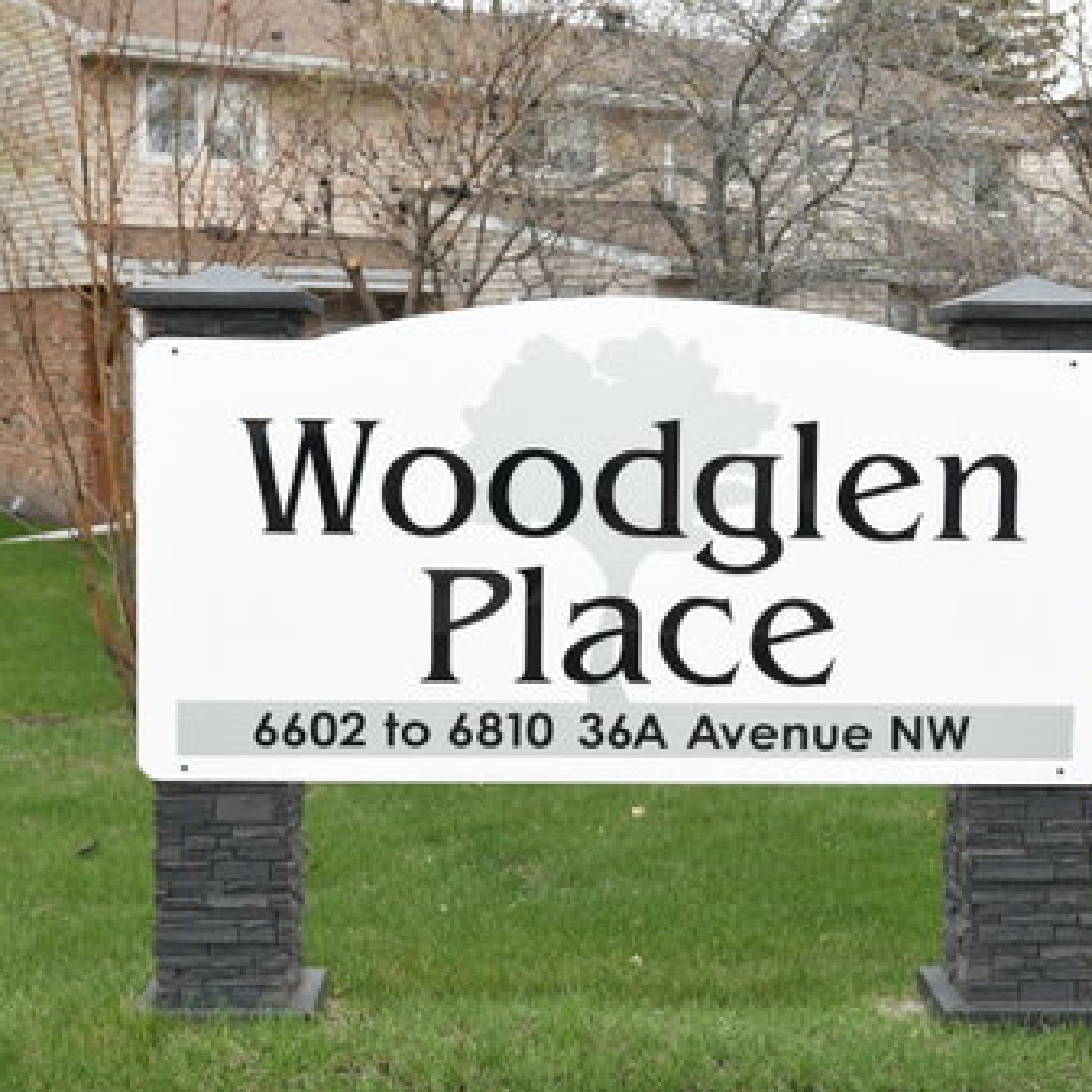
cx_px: 664
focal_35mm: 58
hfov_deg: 29.5
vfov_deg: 29.6
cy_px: 549
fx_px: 2070
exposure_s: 1/60
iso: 360
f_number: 4
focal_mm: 30
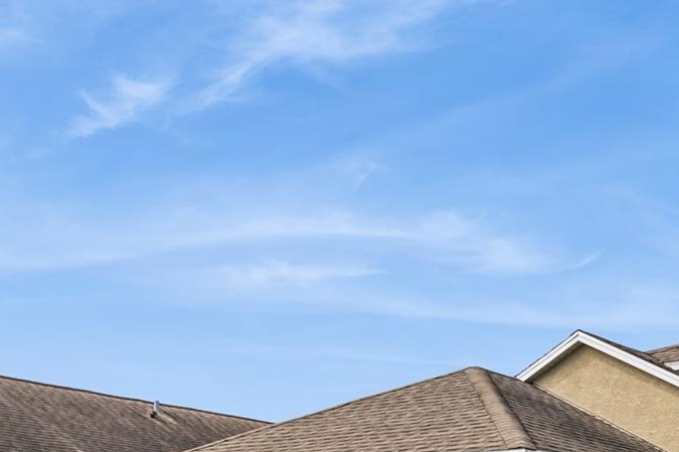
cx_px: 623
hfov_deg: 30.0
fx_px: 1206
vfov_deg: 20.5
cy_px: 455
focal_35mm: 64
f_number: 9
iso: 400
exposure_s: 1/800
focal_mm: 18
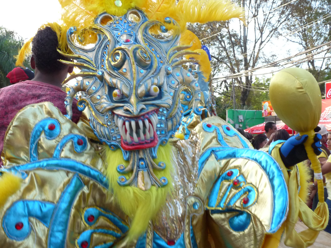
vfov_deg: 36.0
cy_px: 124
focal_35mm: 40
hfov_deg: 46.8
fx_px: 382
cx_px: 166
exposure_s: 1/200
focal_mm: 4.8
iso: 200
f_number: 3.6
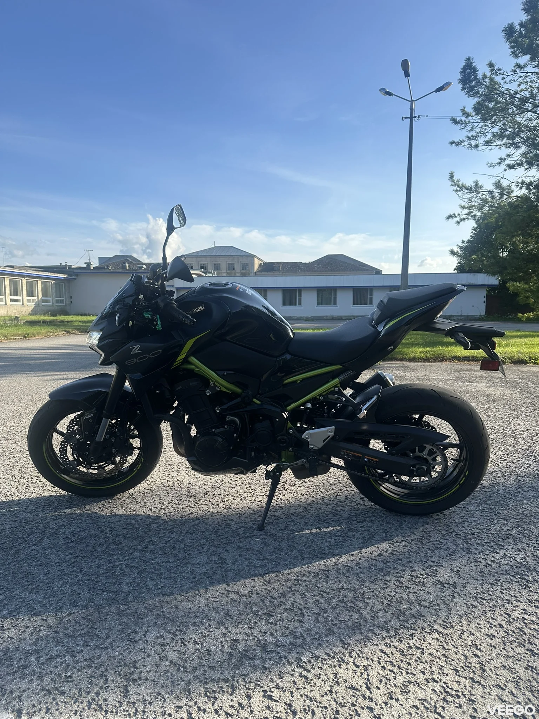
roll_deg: +0.9
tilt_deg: -6.0
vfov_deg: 71.6
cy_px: 360
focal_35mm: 24
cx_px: 270
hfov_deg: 56.8
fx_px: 498
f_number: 1.78
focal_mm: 6.86
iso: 80
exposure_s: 1/3058
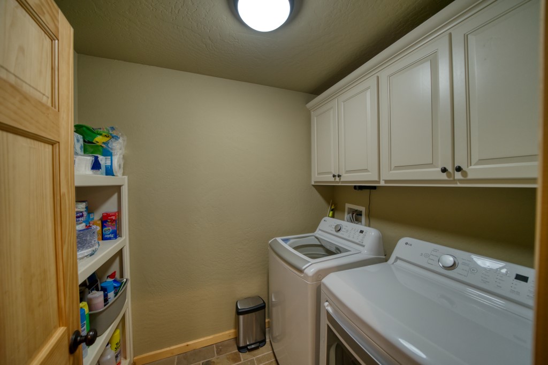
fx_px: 183
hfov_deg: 112.6
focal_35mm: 12
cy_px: 182
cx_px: 274
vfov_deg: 90.0
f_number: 4
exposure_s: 1/60
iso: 1000
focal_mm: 12
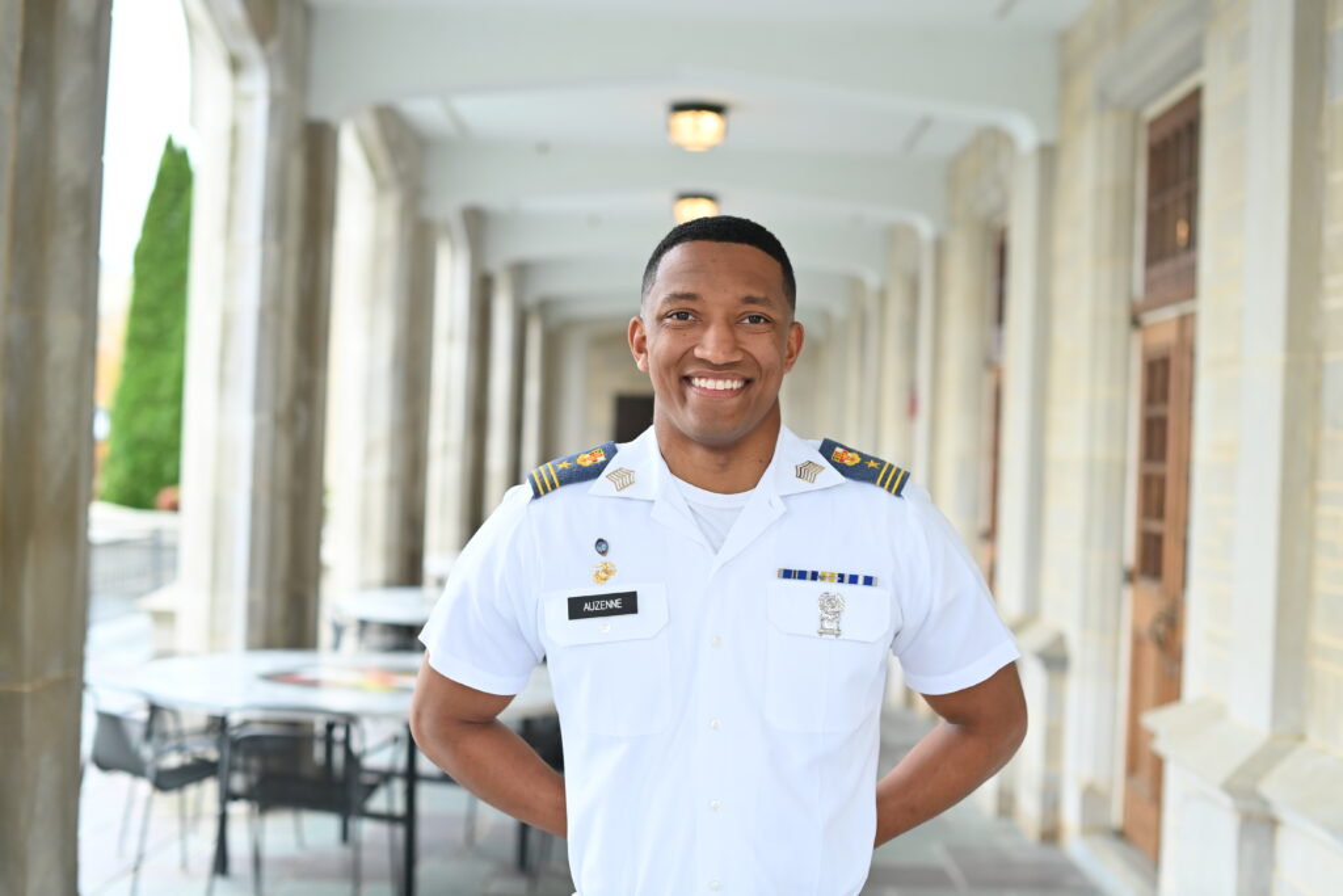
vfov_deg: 27.0
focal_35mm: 50
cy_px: 448
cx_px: 672
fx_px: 1865
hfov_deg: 39.6
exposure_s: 1/500
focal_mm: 50
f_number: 2.8
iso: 1000
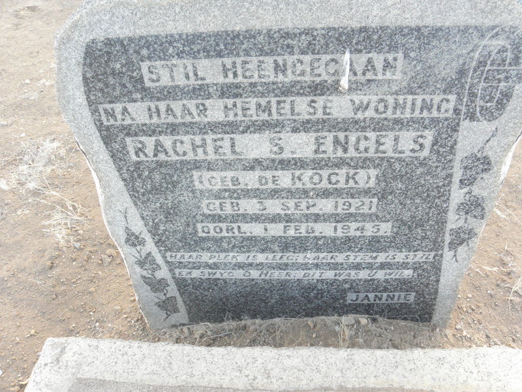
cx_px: 261
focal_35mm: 26
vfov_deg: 53.1
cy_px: 196
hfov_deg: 67.3
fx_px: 392
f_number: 6.3
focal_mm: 4.6
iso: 200
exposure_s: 1/50
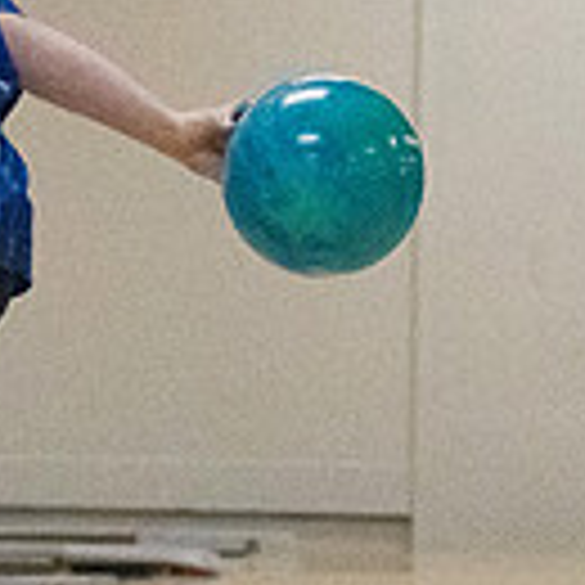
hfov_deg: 4.4
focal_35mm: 398
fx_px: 7610
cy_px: 234
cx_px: -279
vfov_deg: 4.4
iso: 10000
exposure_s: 1/1250
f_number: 4
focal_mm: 70
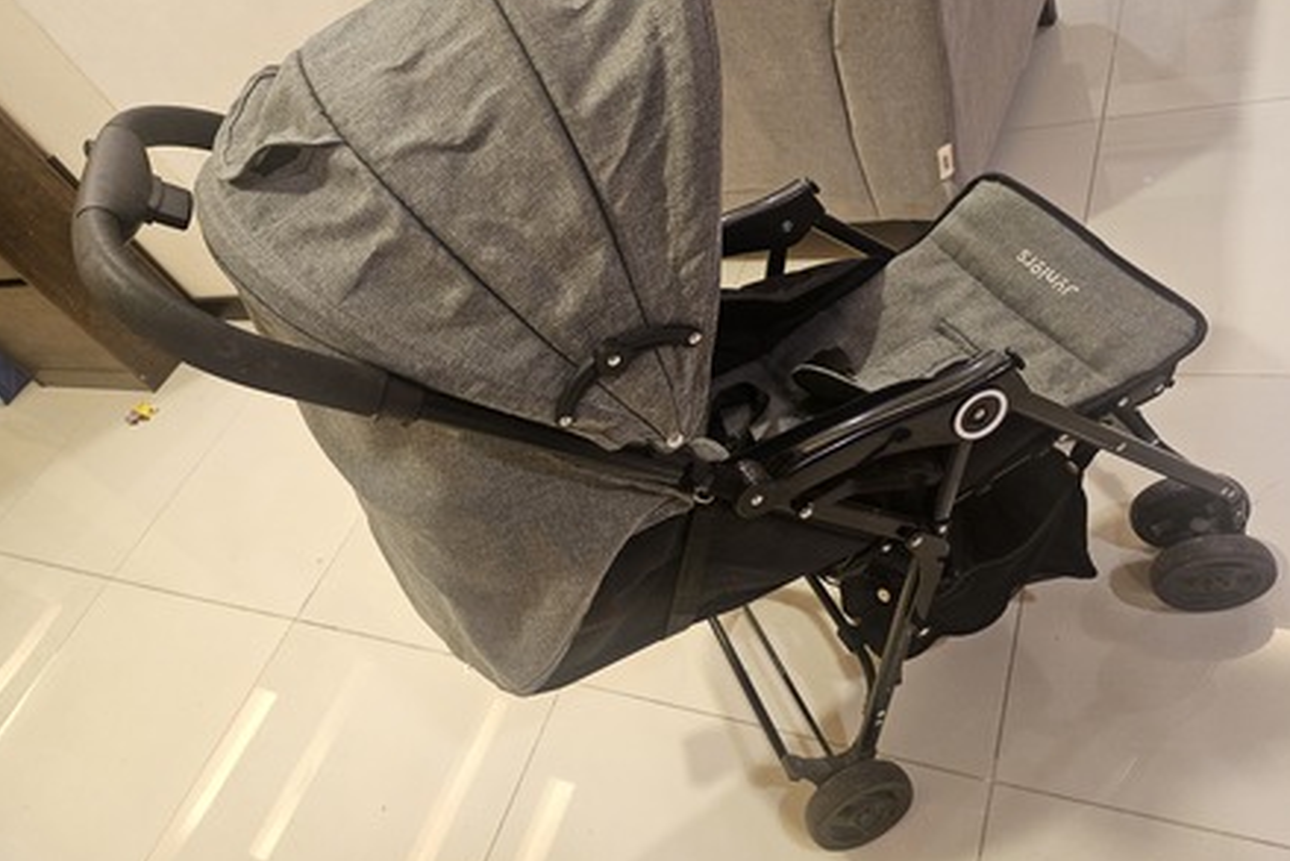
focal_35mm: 26
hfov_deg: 69.4
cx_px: 639
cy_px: 369
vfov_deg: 49.4
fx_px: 932
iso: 640
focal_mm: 5
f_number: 1.8
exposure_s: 1/33.3
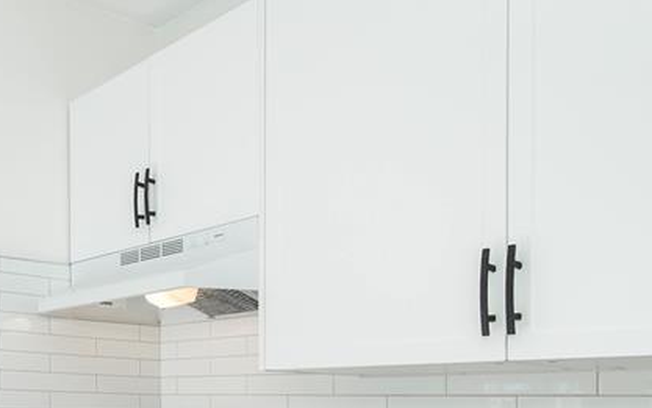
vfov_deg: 26.7
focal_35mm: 45
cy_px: 431
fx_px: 800
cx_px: 128
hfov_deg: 42.3
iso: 125
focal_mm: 12
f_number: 8
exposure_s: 1/60
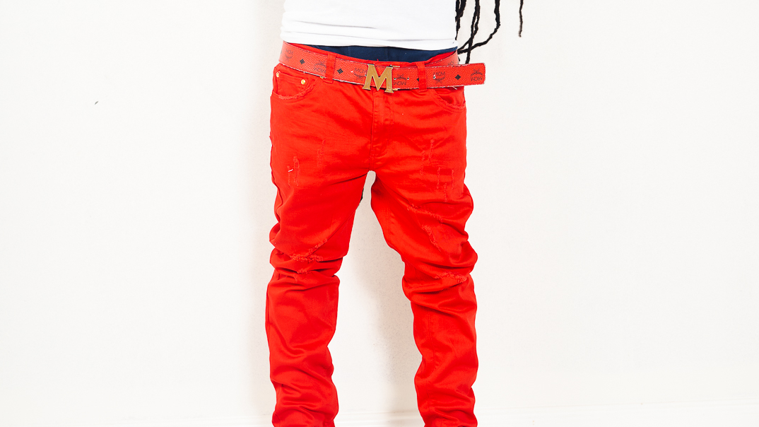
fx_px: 1590
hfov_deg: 26.9
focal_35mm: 79
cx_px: 379
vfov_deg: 15.1
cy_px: 35
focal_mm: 50
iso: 100
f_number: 5.6
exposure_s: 1/160
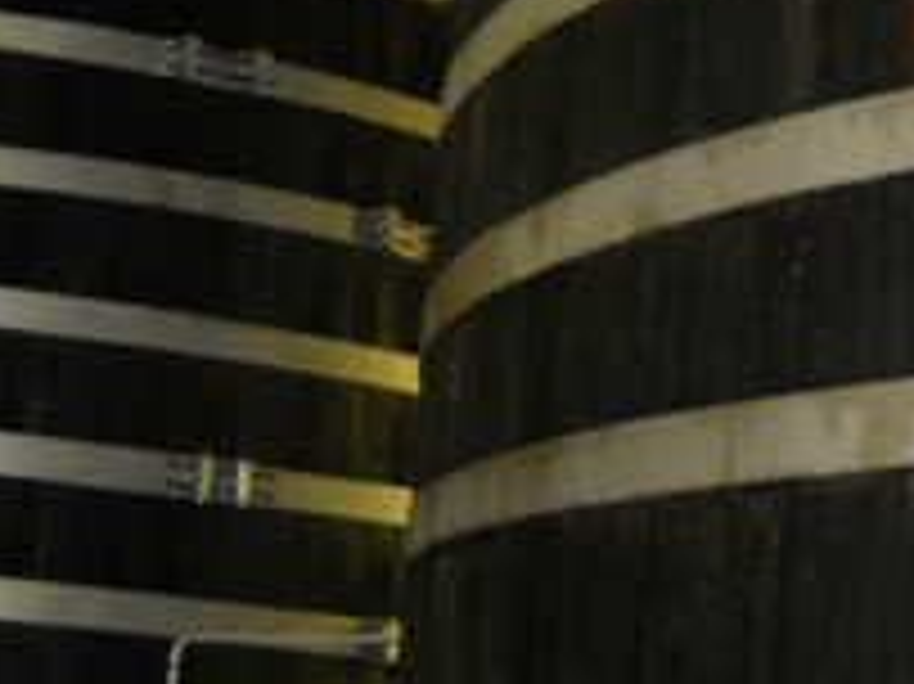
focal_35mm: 91
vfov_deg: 16.0
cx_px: 639
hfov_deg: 21.4
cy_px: 81
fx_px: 2401
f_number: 3.1
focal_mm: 6.72
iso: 400
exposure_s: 1/30
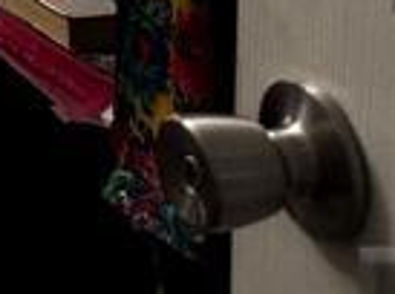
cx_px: -825
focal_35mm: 180
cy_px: -721
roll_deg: -0.1
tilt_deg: -4.6
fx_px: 2049
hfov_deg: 8.8
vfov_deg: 7.0
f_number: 1.78
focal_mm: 6.76
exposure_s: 1/60
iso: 160
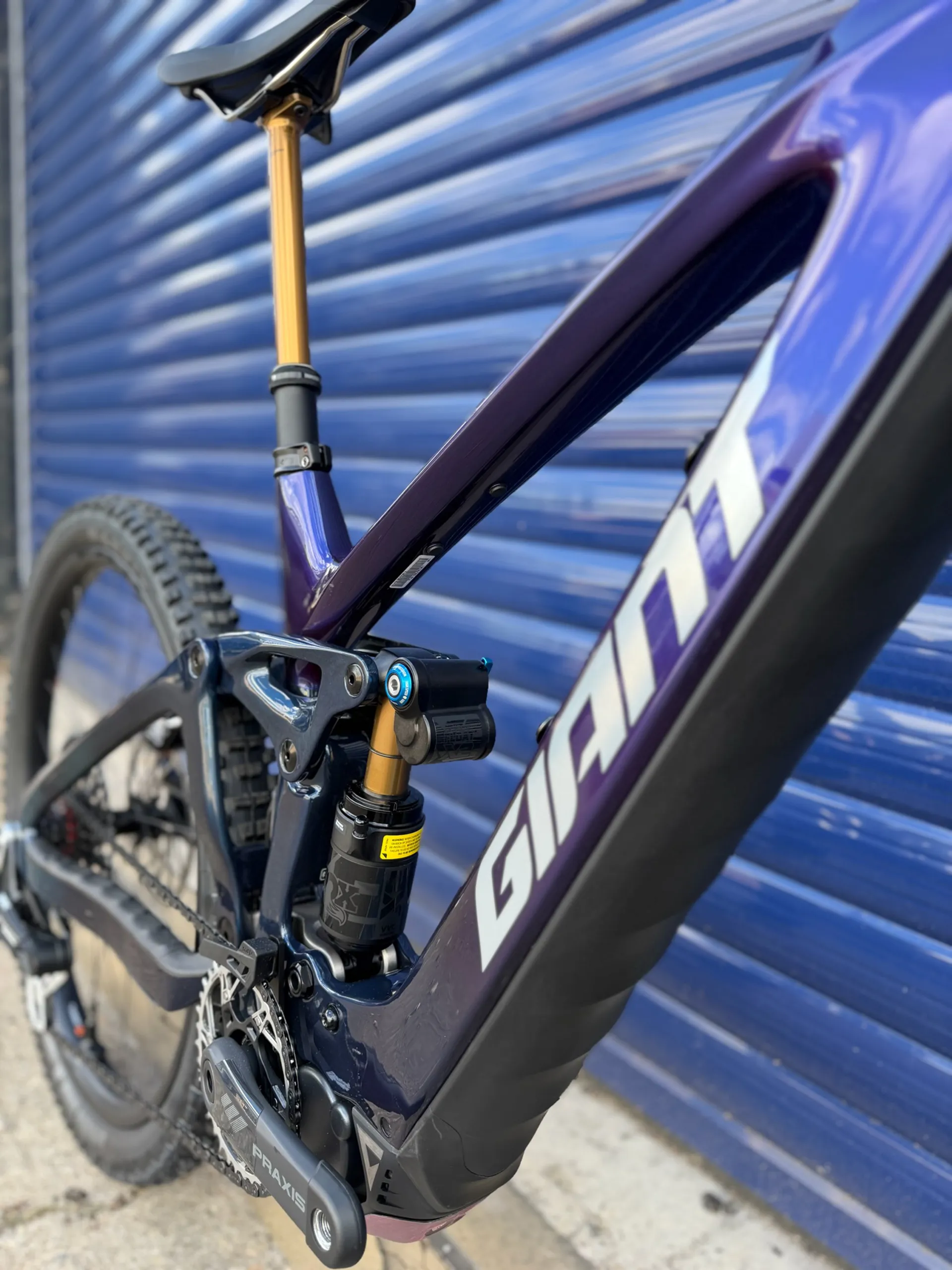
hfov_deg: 56.8
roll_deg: -3.3
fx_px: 880
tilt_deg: -9.5
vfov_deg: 71.6
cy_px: 635
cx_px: 476
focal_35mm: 24
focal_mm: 6.76
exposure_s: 1/256
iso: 80
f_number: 1.78
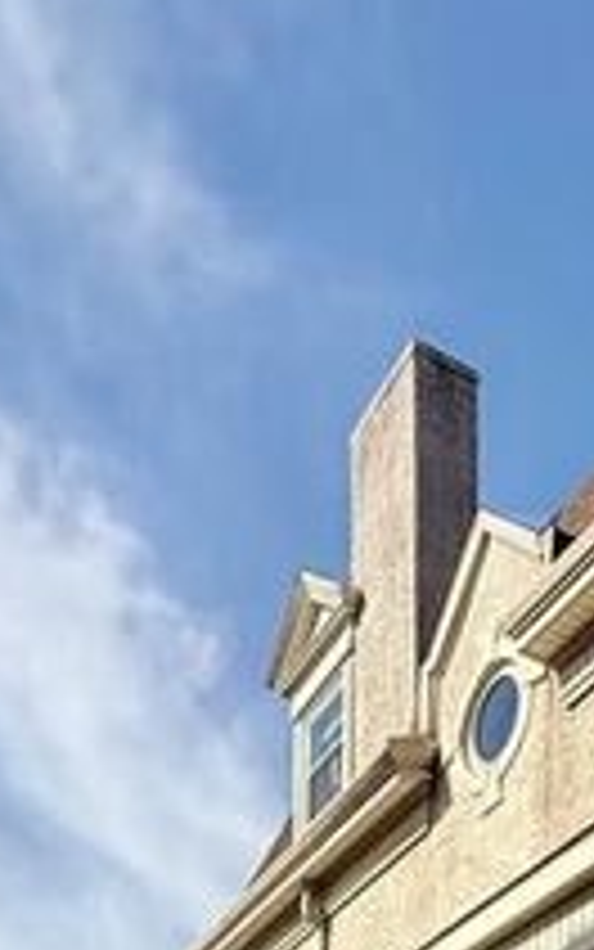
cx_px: 428
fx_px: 1217
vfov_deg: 29.1
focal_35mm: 47
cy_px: 1380
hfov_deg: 27.2
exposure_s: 1/2410
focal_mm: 2.22
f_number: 2.2
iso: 50
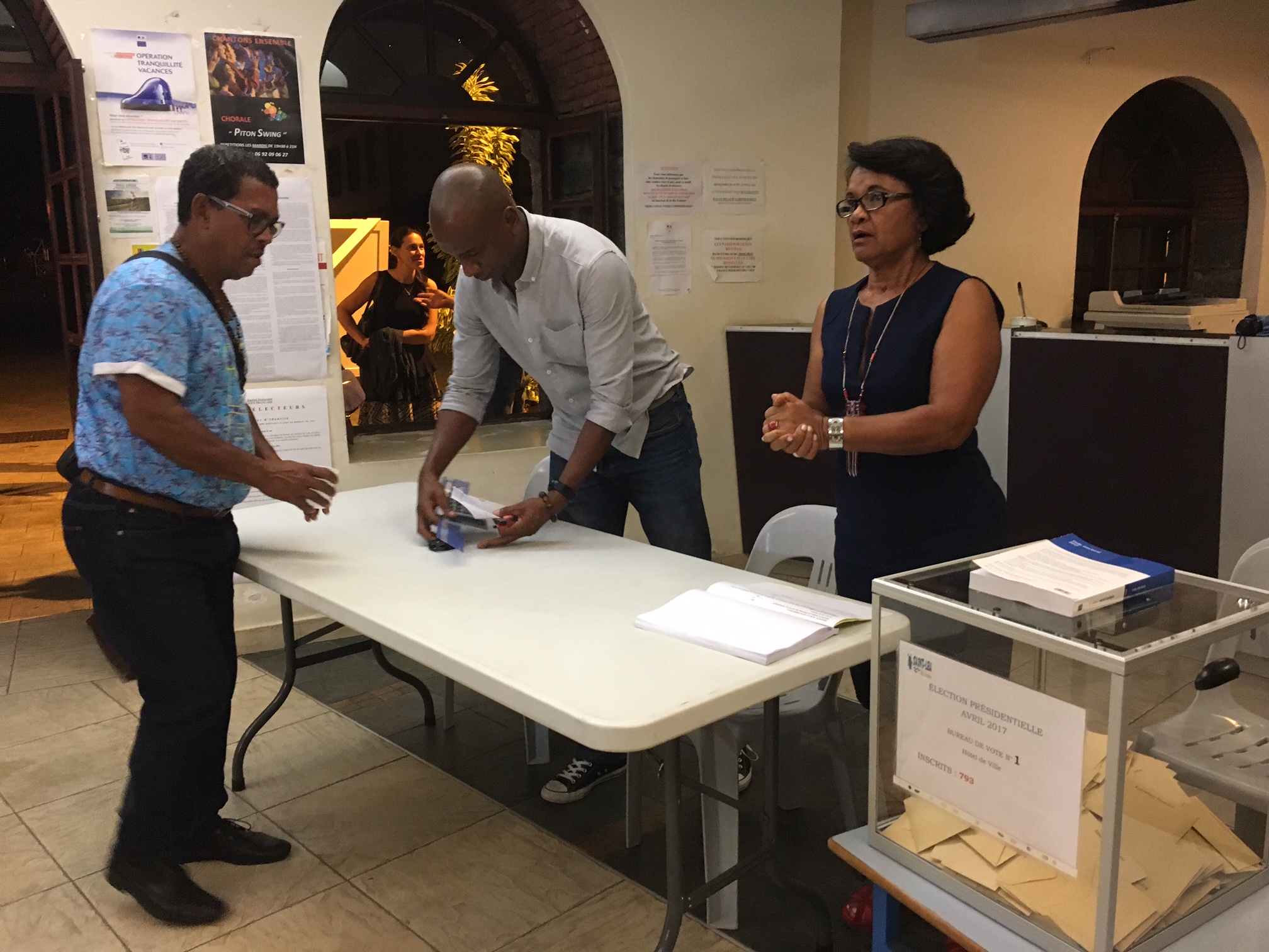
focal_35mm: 29
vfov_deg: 48.2
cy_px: 476
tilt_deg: -10.2
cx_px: 634
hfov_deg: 61.7
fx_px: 1063
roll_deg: +0.2
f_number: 2.2
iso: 200
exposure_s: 1/25
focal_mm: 4.15
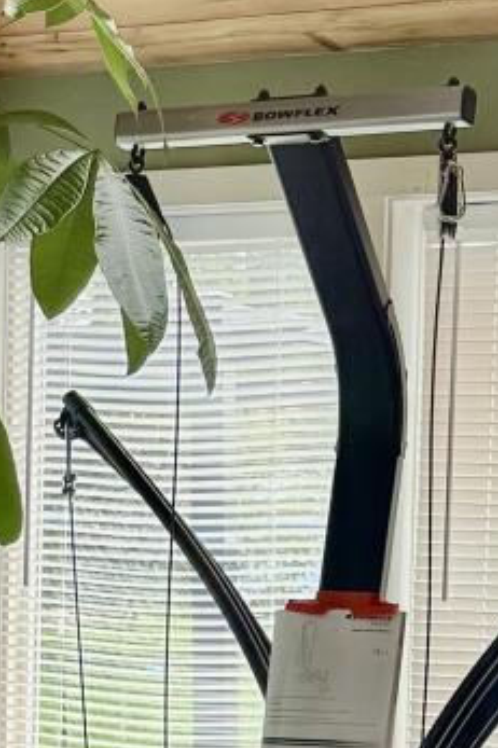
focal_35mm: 144
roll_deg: -1.4
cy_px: 718
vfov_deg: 14.1
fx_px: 2991
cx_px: -65
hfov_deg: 9.4
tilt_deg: -3.6
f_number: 1.78
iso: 80
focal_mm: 6.76
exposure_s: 1/120
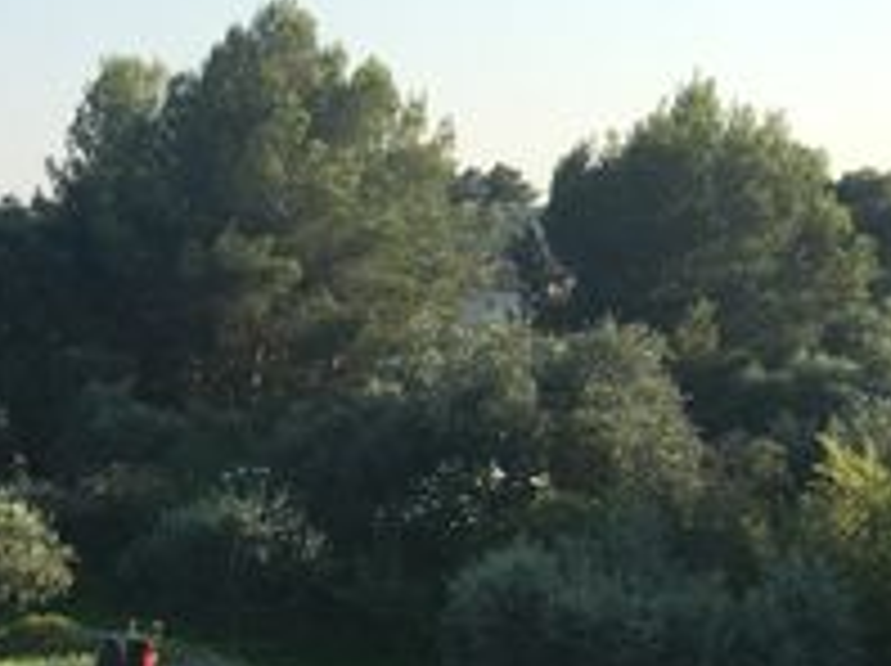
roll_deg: -1.3
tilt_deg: -10.9
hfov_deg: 20.0
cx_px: -333
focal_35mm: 88
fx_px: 2262
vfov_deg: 16.5
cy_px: 616
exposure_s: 1/938
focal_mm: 4.15
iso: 25
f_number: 2.2
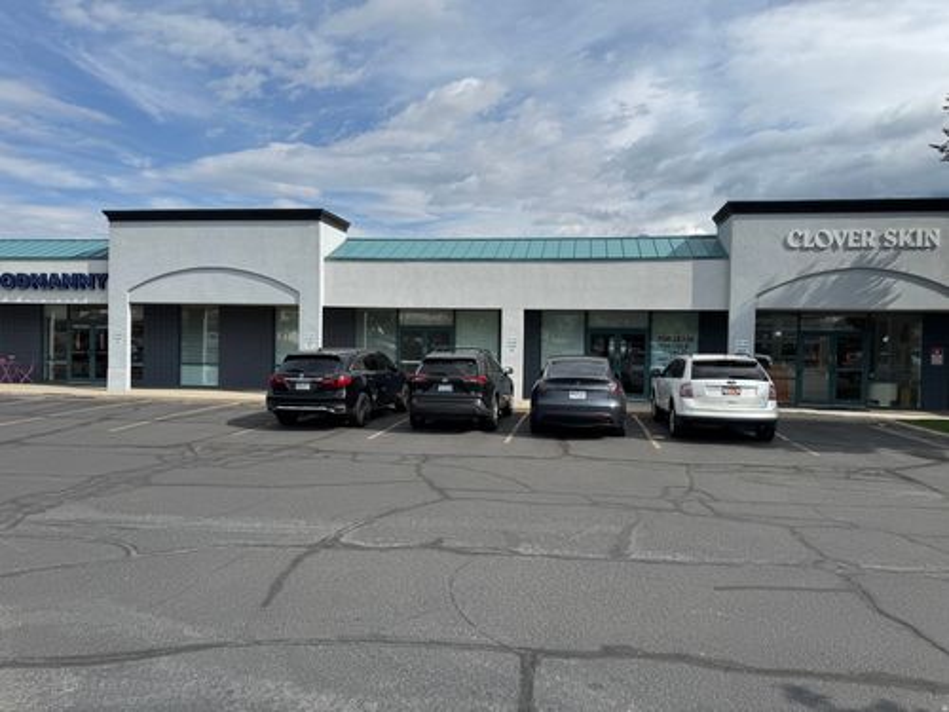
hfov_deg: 71.6
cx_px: 474
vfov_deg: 56.8
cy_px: 356
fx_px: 658
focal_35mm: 24
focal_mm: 6.76
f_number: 1.78
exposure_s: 1/5814
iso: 80
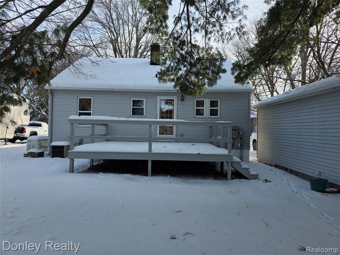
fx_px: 226
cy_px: 128
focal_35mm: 23
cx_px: 170
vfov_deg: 58.9
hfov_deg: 73.9
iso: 80
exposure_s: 1/2524
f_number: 1.7
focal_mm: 6.3
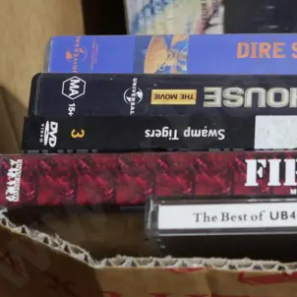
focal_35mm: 144
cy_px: -24
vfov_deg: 11.9
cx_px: 397
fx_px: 1398
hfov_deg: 11.8
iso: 1000
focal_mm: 24
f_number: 5.6
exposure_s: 1/60
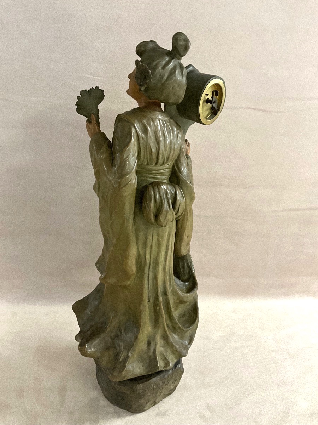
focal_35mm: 29
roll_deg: -2.0
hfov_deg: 48.2
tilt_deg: -22.1
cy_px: 212
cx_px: 159
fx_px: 355
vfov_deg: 61.7
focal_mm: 3
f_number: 1.8
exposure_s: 1/50
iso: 200
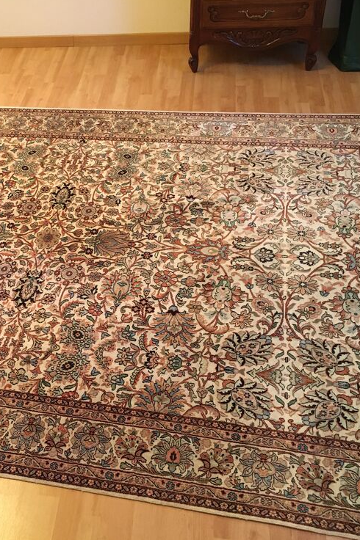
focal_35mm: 41
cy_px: 271
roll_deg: +7.1
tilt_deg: -44.1
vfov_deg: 47.4
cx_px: 76
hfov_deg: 31.8
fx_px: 616
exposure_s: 1/20
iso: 200
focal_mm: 4.15
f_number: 2.2
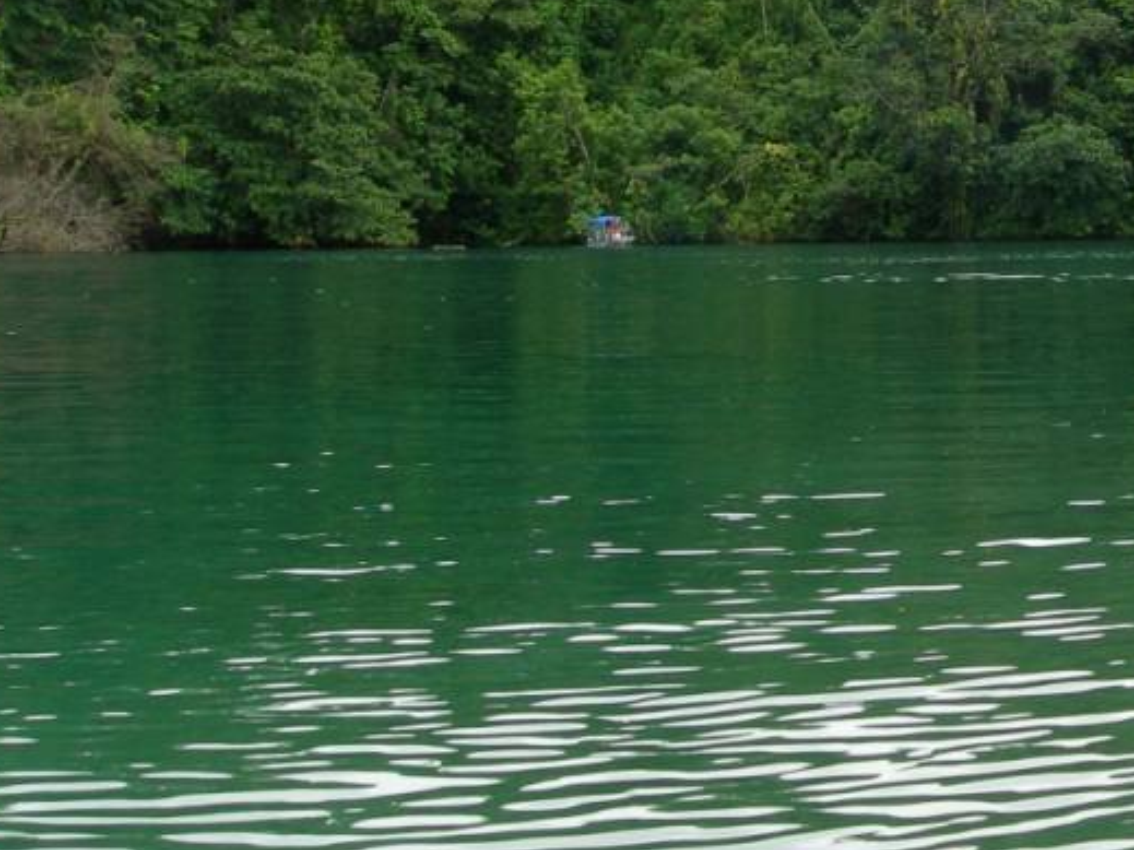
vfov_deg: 19.3
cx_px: 983
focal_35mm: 75
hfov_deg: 25.3
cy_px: 94
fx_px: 2456
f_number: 4.8
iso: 50
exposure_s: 1/167
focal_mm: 7.8
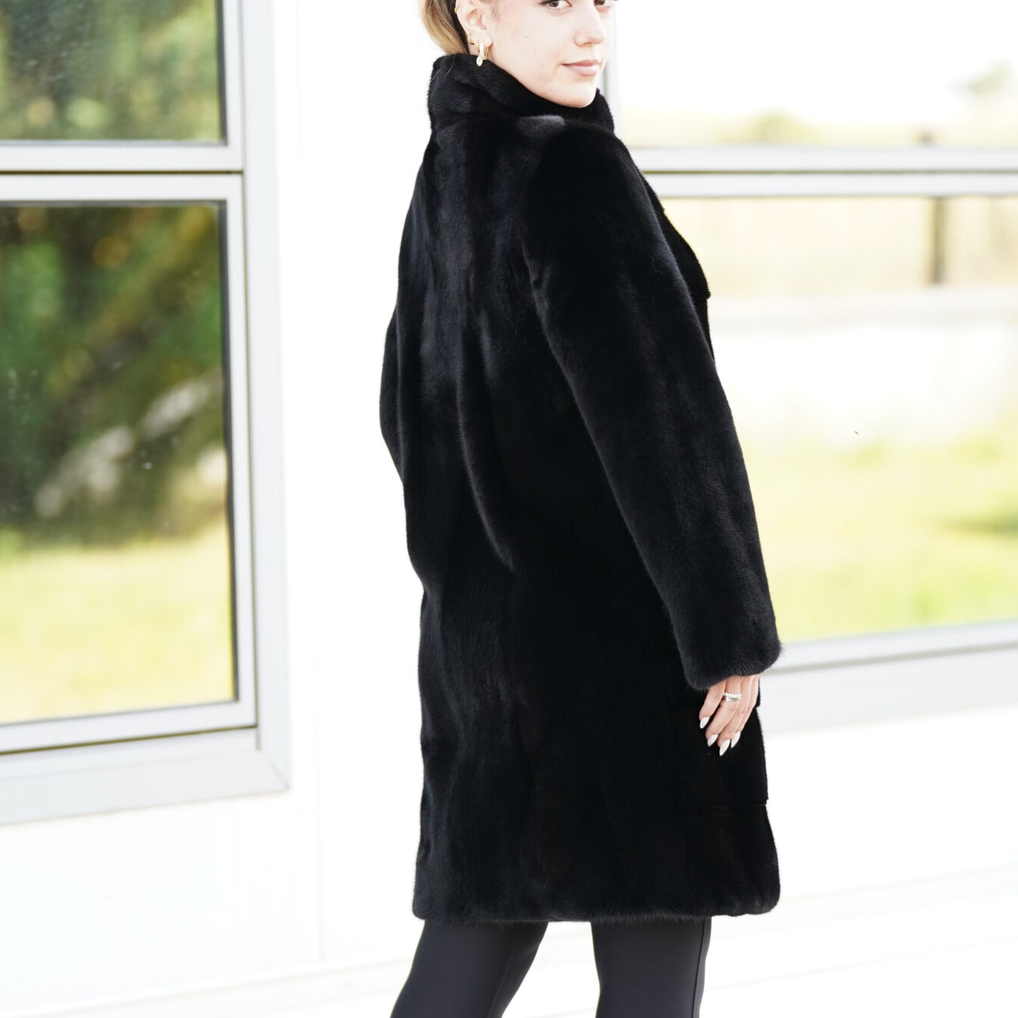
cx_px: 501
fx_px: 6488
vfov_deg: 9.0
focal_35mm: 195
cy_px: 486
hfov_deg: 9.0
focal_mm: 120
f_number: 2.8
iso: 250
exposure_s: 1/250
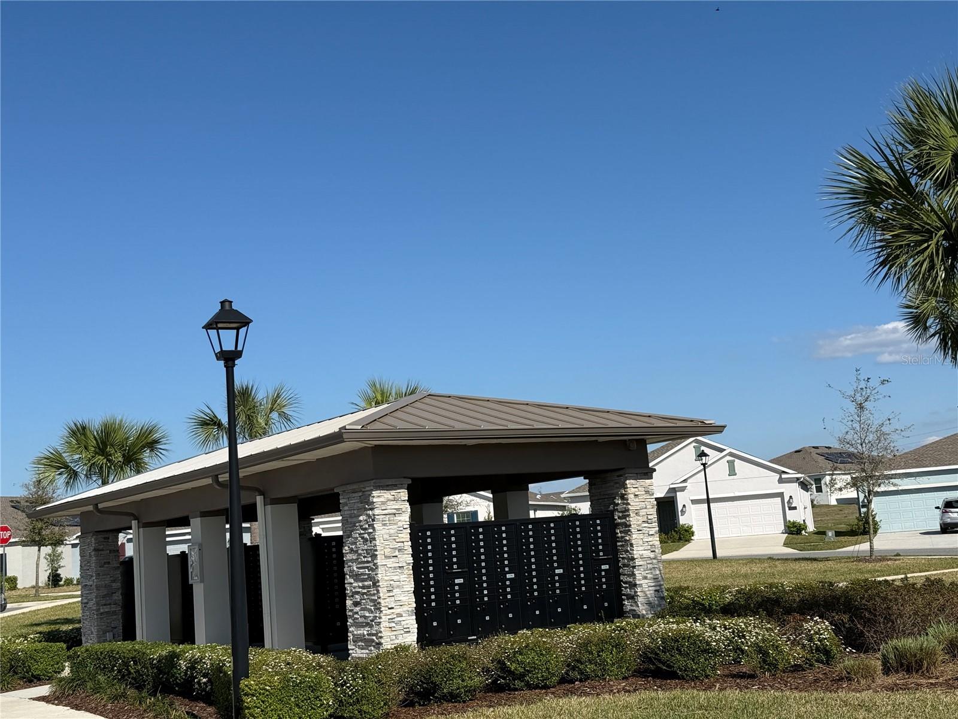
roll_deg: +5.1
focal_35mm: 48
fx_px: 1328
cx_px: 479
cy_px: 360
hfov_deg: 39.7
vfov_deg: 30.3
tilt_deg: +9.0
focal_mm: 6.76
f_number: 1.78
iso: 100
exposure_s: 1/8772
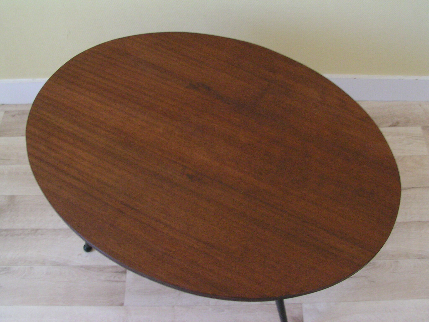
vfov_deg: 37.7
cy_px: 161
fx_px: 471
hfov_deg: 49.0
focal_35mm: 38
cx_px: 214
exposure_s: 1/20
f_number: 5.6
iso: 200
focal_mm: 5.8
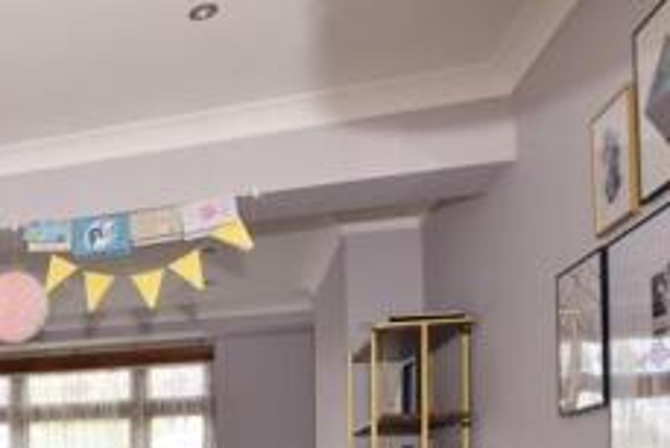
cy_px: 496
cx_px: -190
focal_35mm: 43
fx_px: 801
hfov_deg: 33.7
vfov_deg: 28.3
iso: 400
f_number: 7.1
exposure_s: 1/100
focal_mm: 10
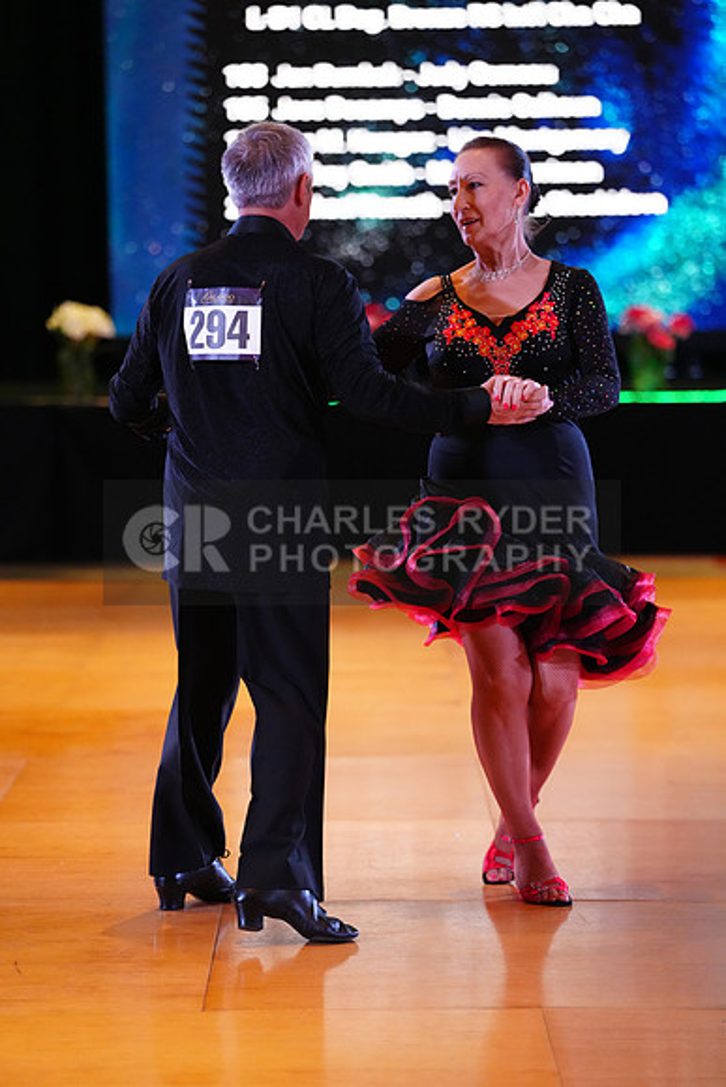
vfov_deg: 15.6
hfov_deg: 10.5
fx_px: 3960
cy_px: 544
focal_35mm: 131
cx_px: 363
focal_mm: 131
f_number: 2.8
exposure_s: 1/400
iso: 5000
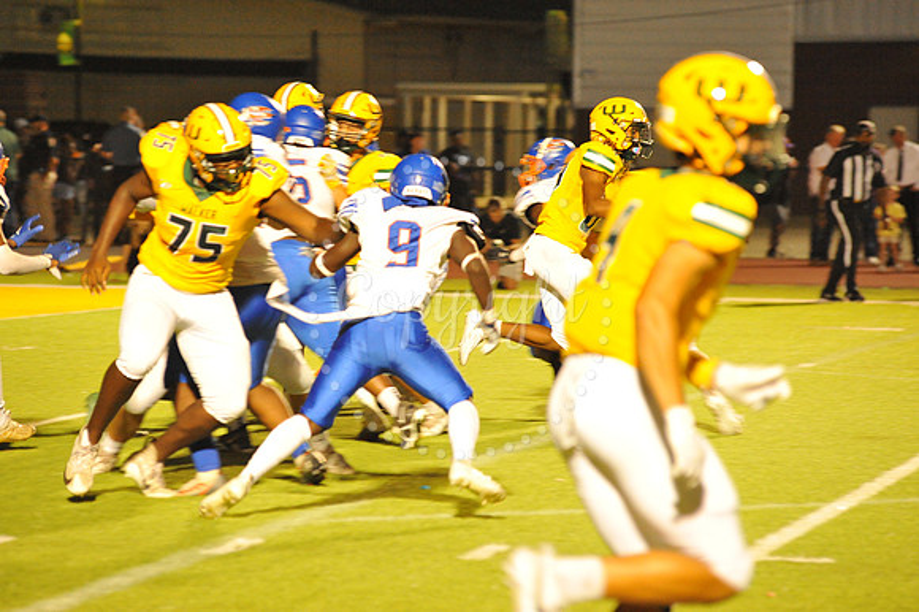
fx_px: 5102
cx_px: 460
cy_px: 306
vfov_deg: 6.9
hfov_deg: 10.3
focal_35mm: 200
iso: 6400
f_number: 5.6
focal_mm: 200
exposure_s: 1/200
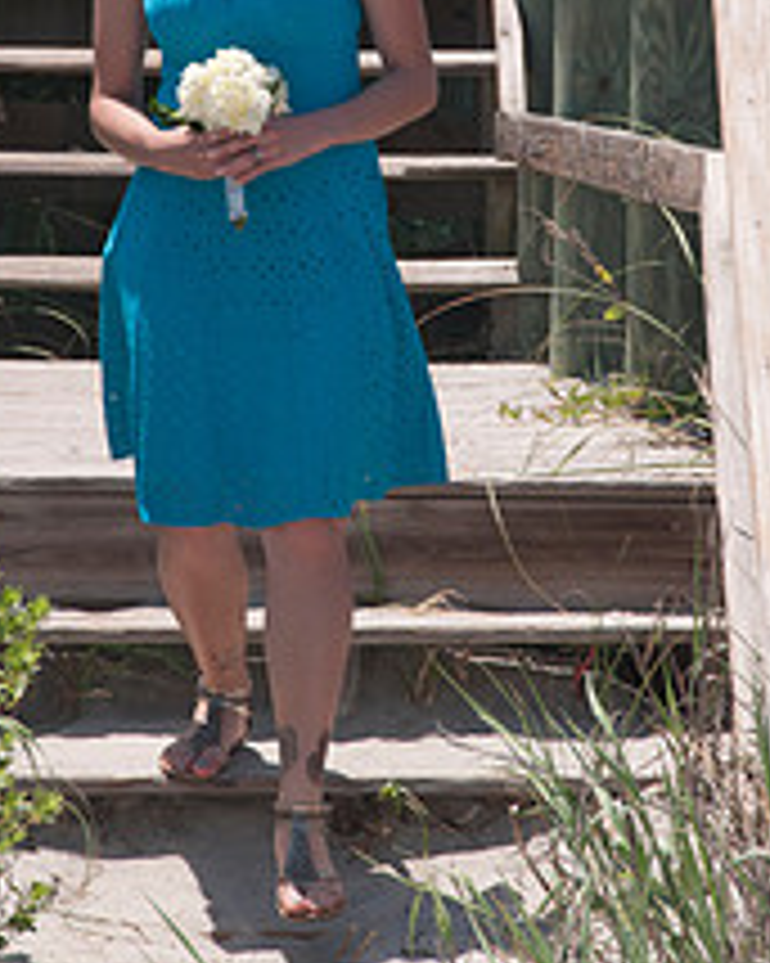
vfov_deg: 4.4
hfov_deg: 3.5
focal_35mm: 444
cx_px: 353
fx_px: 12657
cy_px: 72
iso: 100
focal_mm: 150
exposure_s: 1/250
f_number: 11
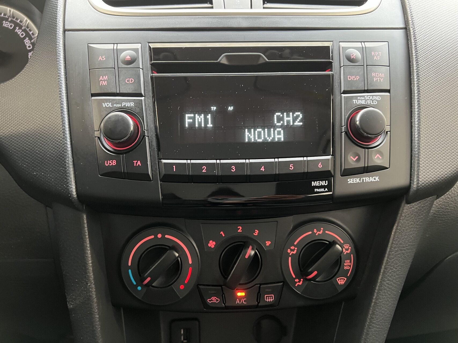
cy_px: 172
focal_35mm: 26
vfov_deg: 53.1
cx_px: 229
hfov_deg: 67.3
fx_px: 344
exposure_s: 1/33
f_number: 1.5
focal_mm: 5.7
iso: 400
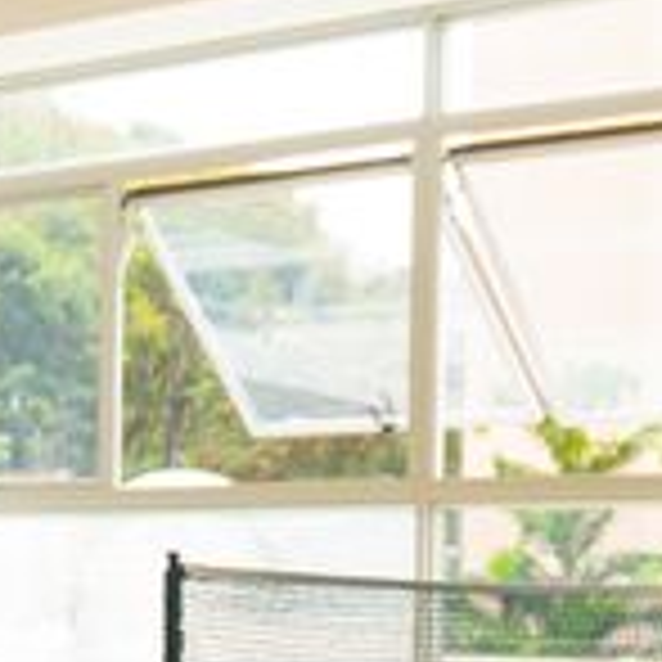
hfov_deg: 14.0
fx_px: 2661
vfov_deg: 13.9
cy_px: 730
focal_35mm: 123
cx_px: 25
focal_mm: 16
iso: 100
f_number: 3.5
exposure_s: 1/160
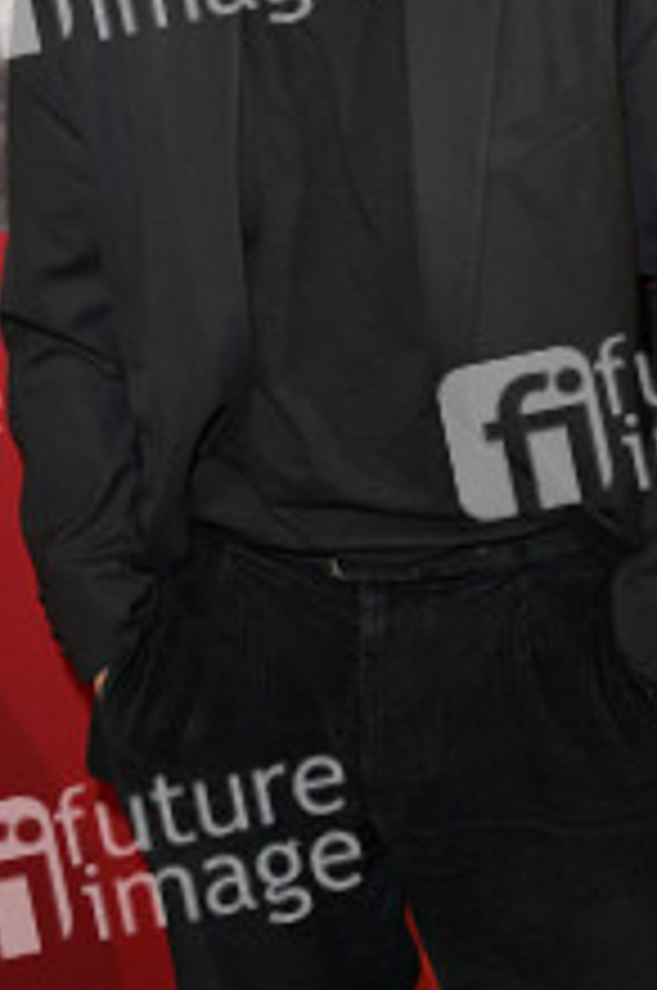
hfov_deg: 19.6
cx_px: 261
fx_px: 1895
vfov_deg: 28.6
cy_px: 189
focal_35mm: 69
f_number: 5
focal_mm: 38
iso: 2000
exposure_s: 1/200
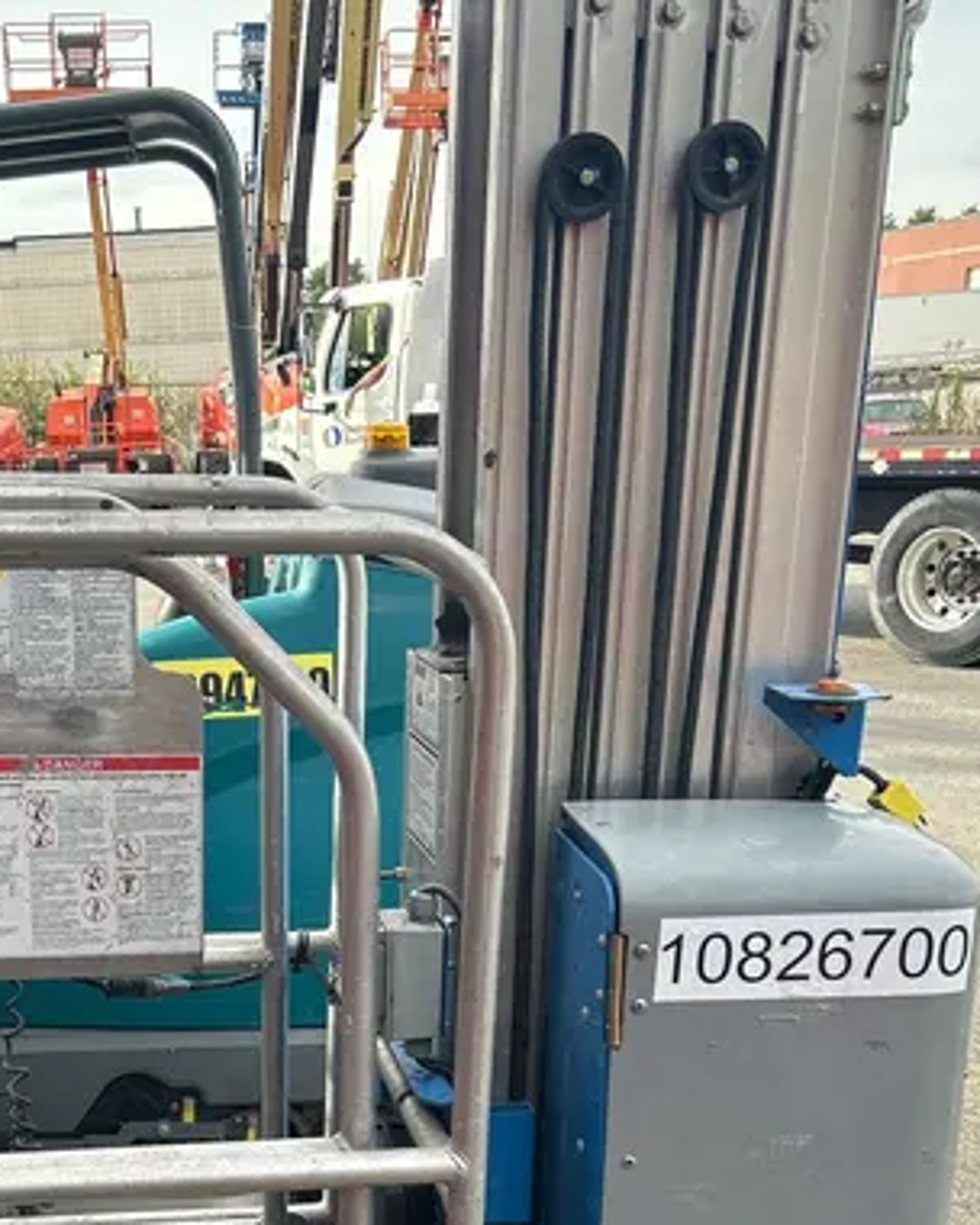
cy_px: 1036
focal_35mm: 49
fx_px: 1777
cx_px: 248
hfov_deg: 30.3
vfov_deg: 36.3
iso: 50
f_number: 1.5
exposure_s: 1/853
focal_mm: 5.7
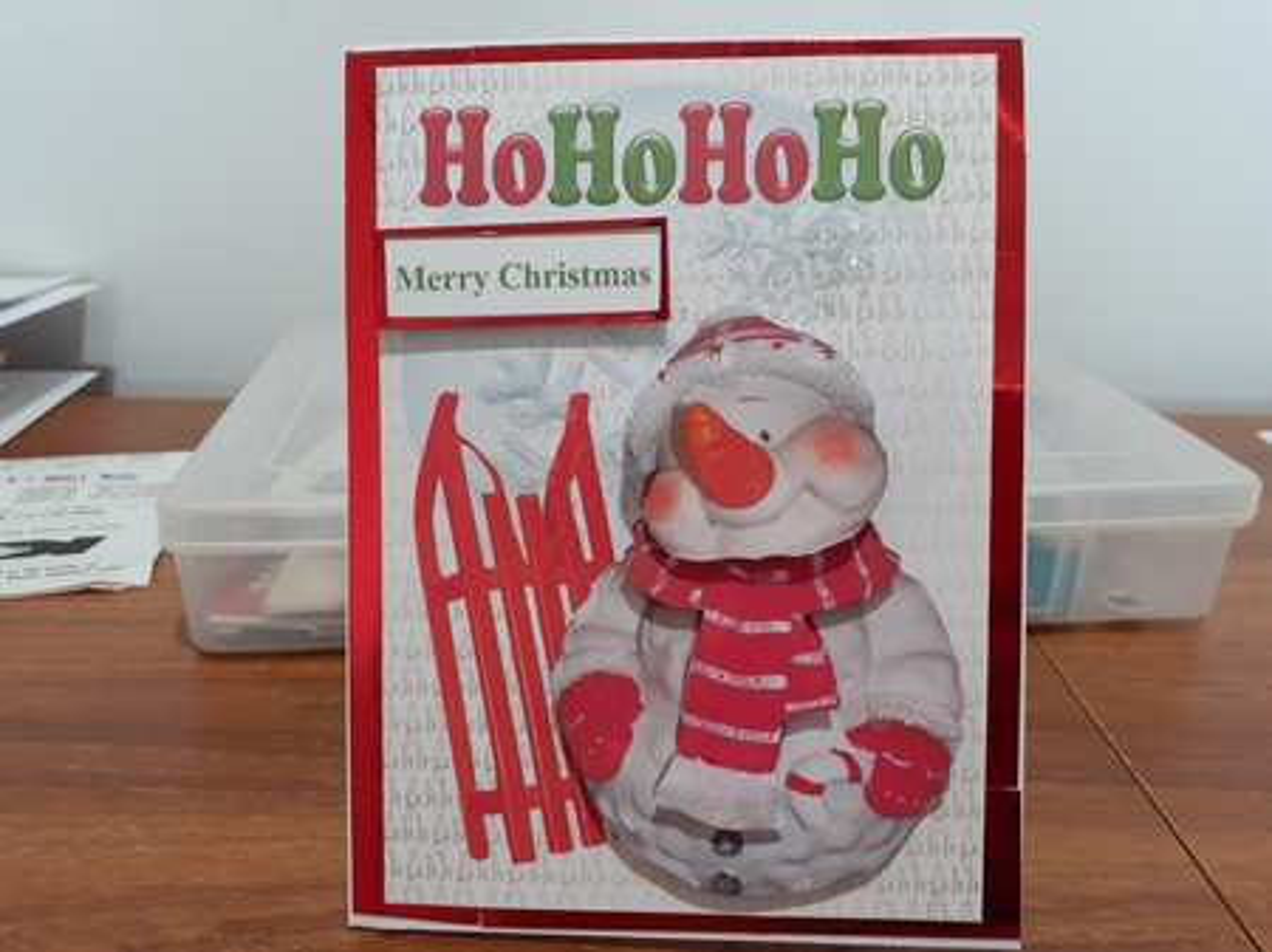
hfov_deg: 65.4
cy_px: 476
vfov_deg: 51.3
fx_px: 992
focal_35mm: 27
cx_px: 636
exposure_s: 1/50
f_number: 1.9
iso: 200
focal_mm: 3.6
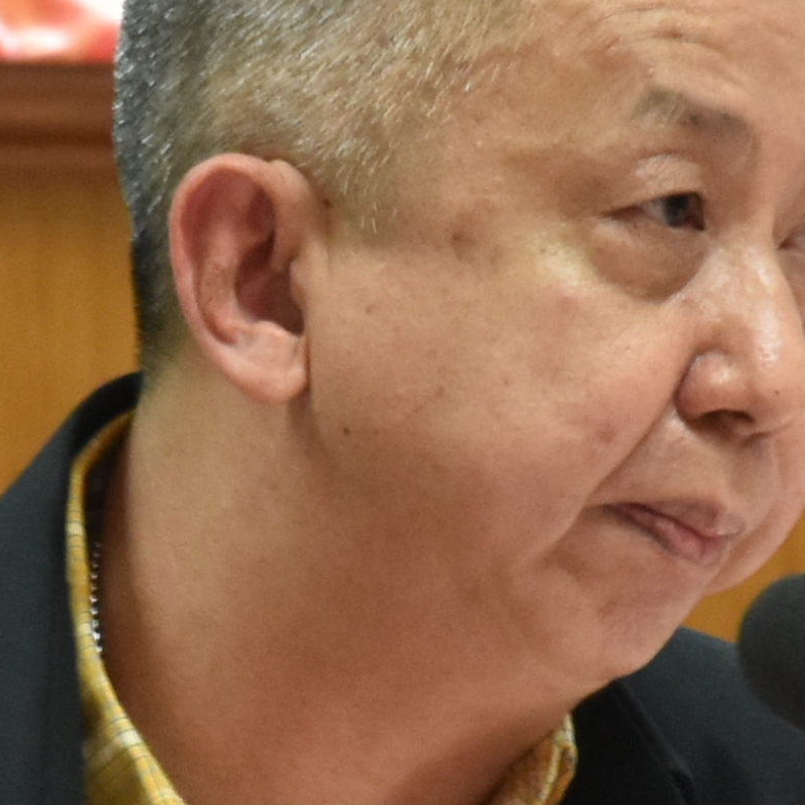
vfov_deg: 1.3
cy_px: 434
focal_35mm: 1352
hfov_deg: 1.3
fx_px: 35571
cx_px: 265
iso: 800
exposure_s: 1/30
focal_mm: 140
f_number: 5.6
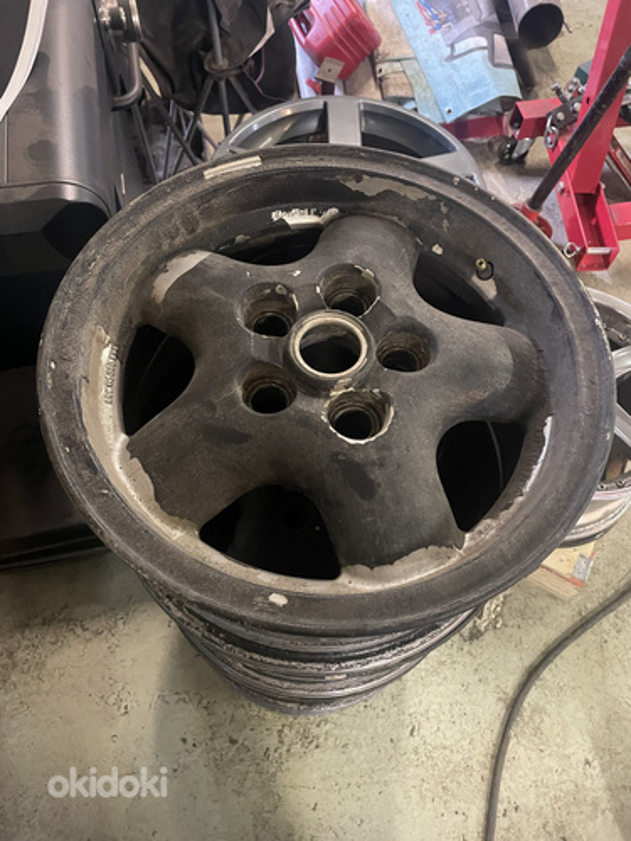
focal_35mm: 26
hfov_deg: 53.1
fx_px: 632
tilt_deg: -62.3
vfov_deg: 67.3
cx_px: 316
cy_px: 420
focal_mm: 4.2
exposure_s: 1/25
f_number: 1.6
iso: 640
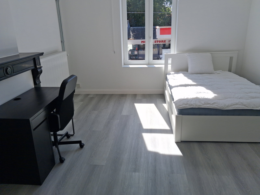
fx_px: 203
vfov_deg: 51.4
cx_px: 130
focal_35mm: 27
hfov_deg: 65.3
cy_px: 98
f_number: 1.8
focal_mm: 4
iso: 20
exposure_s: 1/353
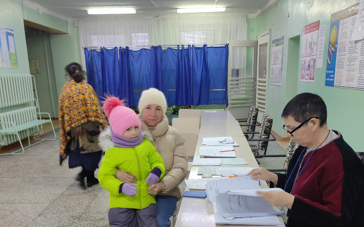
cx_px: 183
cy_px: 180
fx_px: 357
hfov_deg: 54.0
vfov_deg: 34.3
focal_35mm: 36
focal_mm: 4.7
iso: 420
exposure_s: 1/30
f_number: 1.79
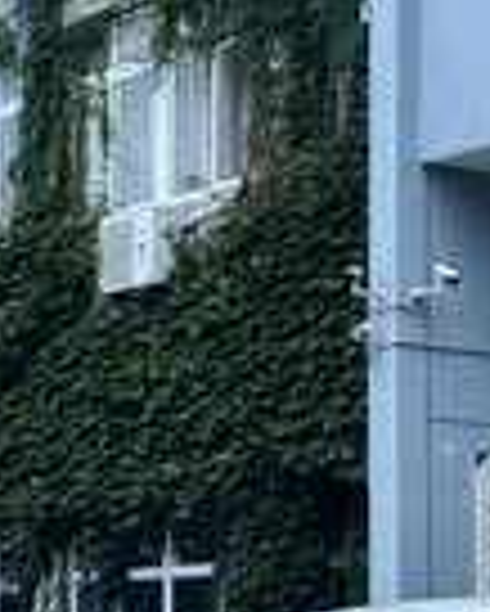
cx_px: 31
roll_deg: -0.5
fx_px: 2698
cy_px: 405
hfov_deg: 10.3
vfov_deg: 12.9
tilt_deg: +6.2
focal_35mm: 149
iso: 50
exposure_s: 1/1522
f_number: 1.6
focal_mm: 5.96
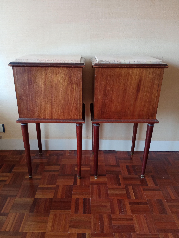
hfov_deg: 49.7
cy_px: 119
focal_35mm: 28
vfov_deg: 63.4
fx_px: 193
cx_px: 90
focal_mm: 4.05
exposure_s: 1/33.3
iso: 159
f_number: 1.8
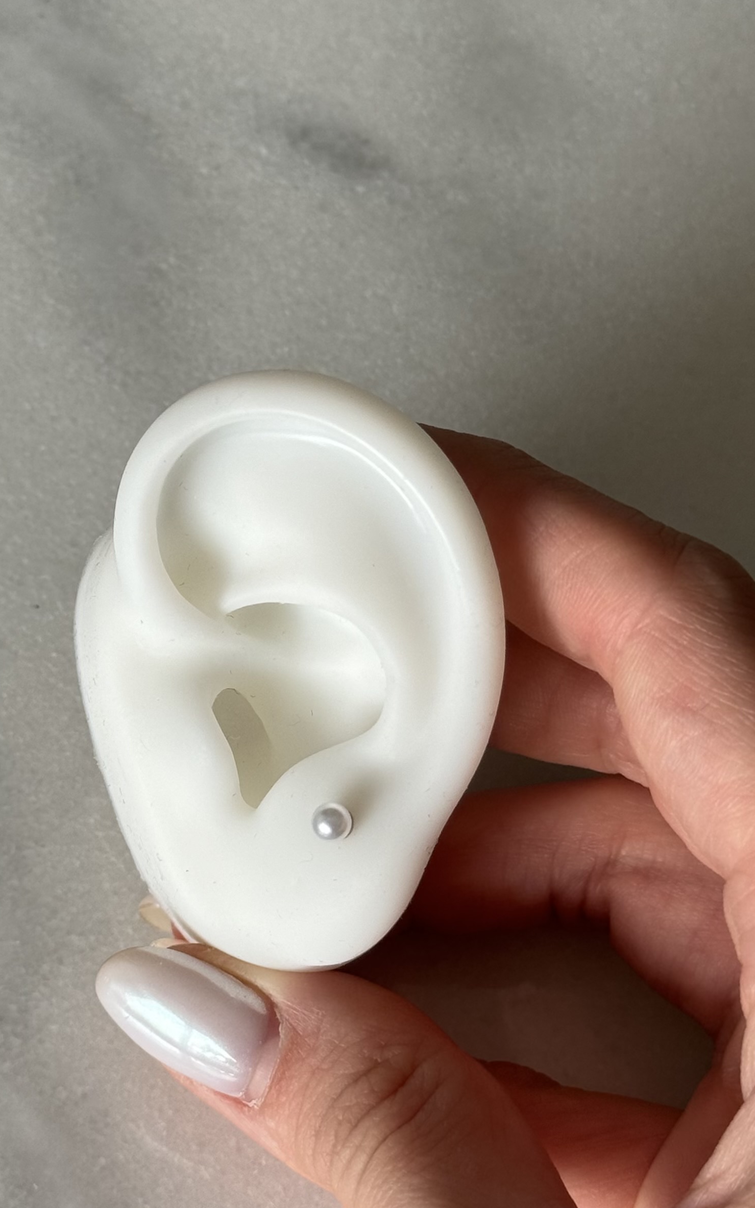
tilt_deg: -65.9
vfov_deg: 32.9
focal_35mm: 62
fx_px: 2041
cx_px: 294
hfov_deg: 20.9
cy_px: 674
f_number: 1.78
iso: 50
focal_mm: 6.76
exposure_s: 1/150
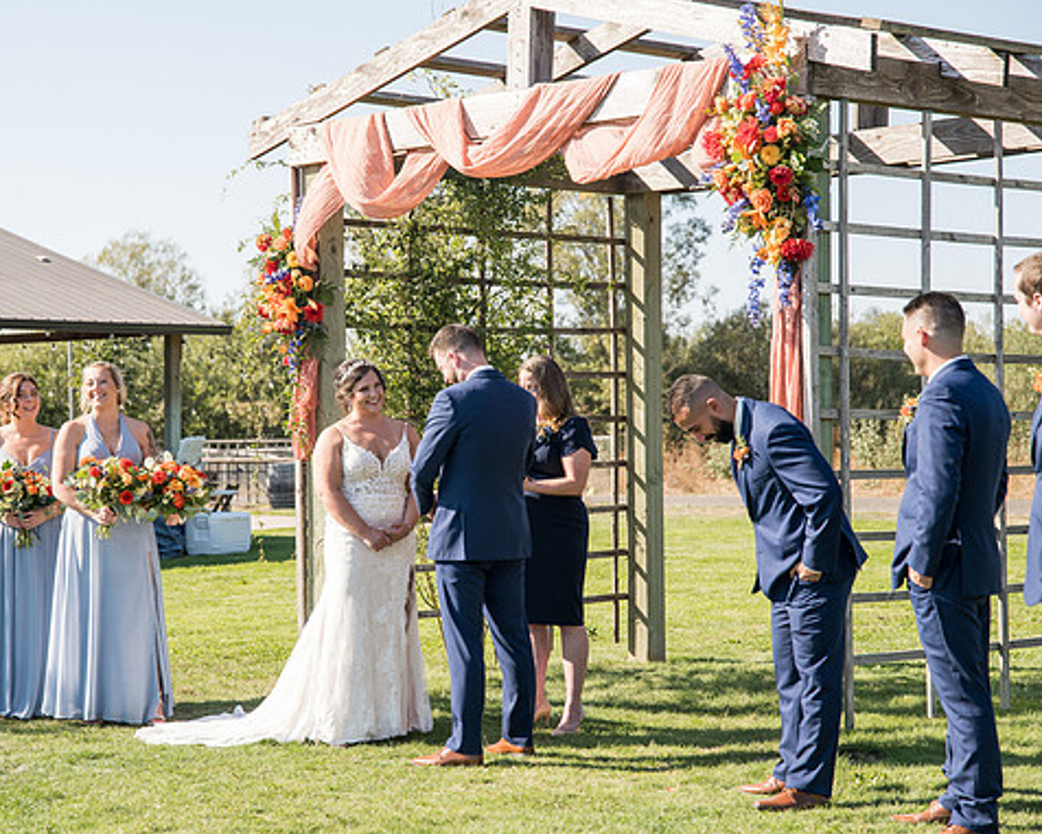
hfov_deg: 23.8
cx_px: 438
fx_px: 2468
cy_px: 415
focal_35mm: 80
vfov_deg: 19.2
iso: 100
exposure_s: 1/400
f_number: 4.5
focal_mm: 70
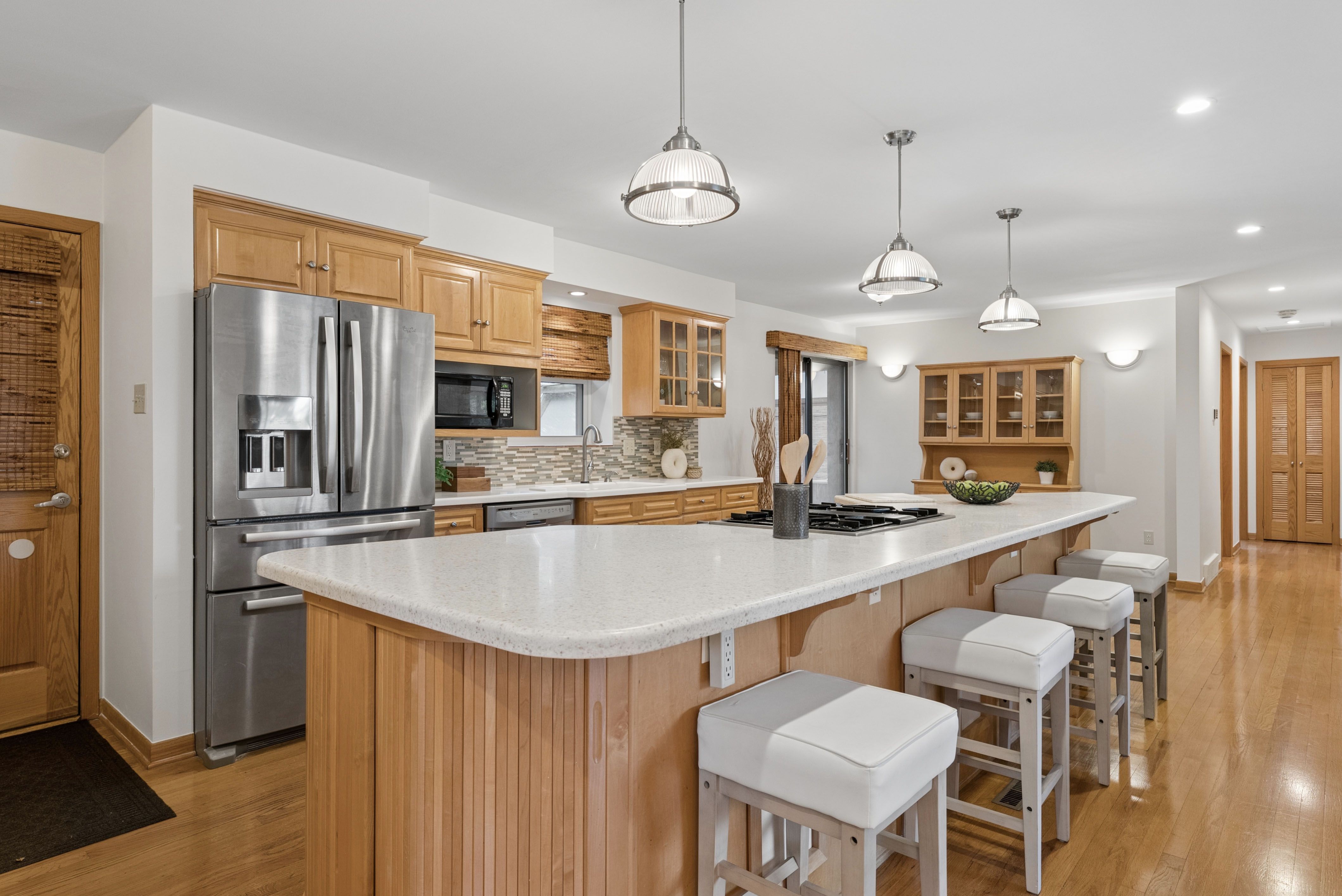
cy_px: 448
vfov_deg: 62.0
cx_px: 671
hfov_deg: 83.9
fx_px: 746
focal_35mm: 20
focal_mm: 20
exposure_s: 1/15
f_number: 8
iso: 800
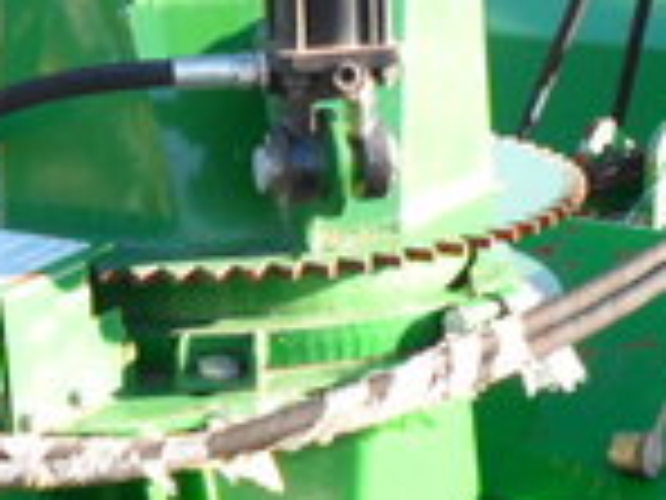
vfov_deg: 11.2
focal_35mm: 129
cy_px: 685
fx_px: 2482
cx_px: 153
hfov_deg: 15.2
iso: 80
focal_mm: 6.3
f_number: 3
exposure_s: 1/125
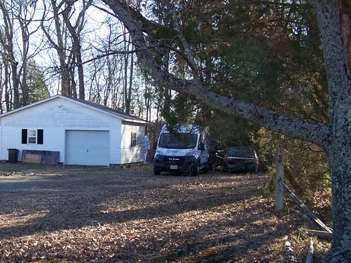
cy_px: 157
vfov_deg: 21.3
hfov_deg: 27.7
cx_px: 75
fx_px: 700
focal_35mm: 69
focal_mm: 6.3
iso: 64
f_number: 2.8
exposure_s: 1/200
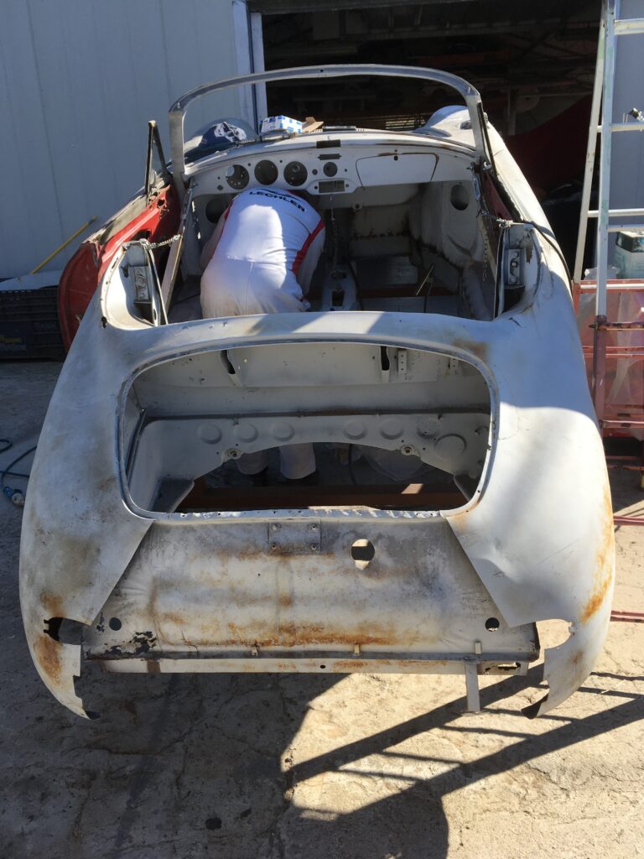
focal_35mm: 29
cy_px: 430
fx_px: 719
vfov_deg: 61.7
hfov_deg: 48.2
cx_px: 322
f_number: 2.2
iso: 25
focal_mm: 4.15
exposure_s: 1/793
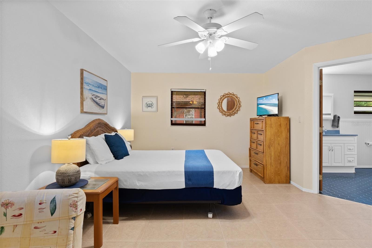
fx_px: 194
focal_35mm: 19
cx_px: 186
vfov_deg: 65.2
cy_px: 124
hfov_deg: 87.7
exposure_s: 1/1.67
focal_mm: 12.5
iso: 250
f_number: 8
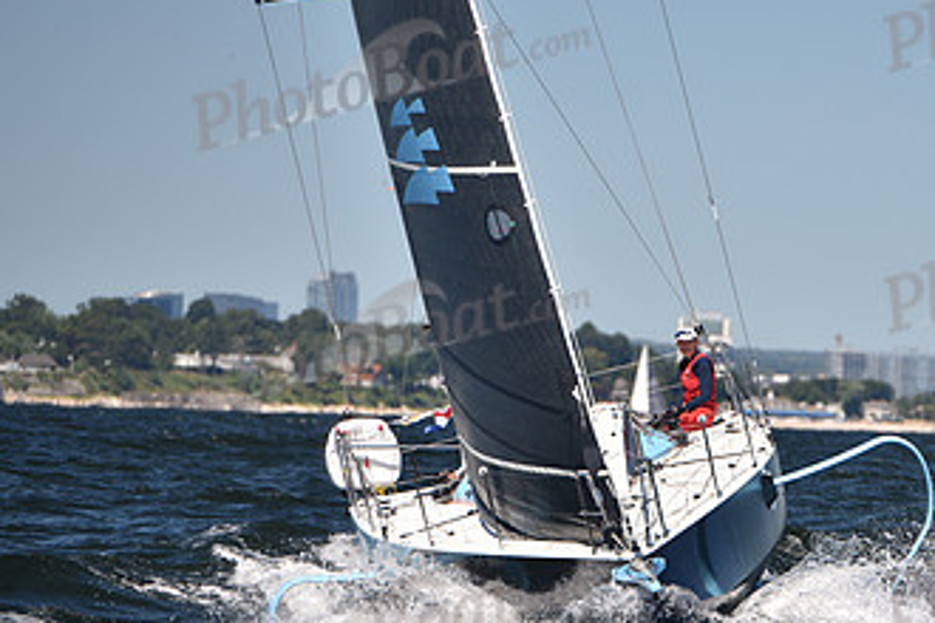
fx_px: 9142
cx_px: 740
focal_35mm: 352
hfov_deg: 5.8
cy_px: 446
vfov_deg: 3.9
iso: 200
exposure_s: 1/1000
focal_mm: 200
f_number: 4
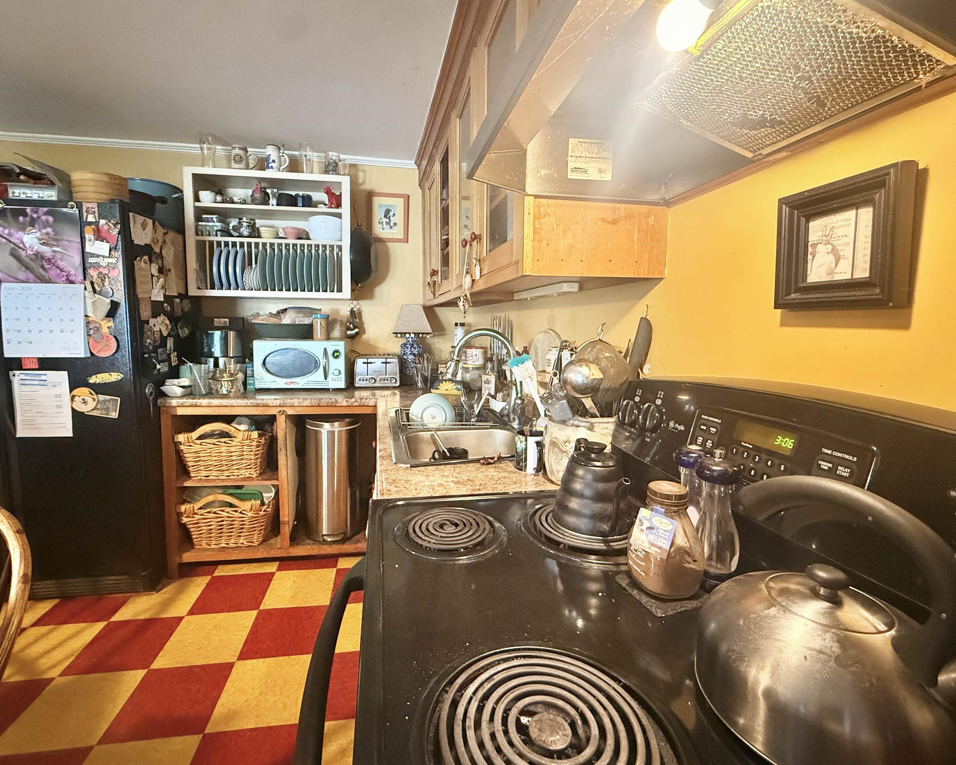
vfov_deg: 80.3
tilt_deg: -5.2
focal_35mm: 16
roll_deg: -0.8
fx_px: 453
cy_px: 367
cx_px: 452
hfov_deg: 93.0
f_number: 2.2
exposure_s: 1/40
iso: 1000
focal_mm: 2.22
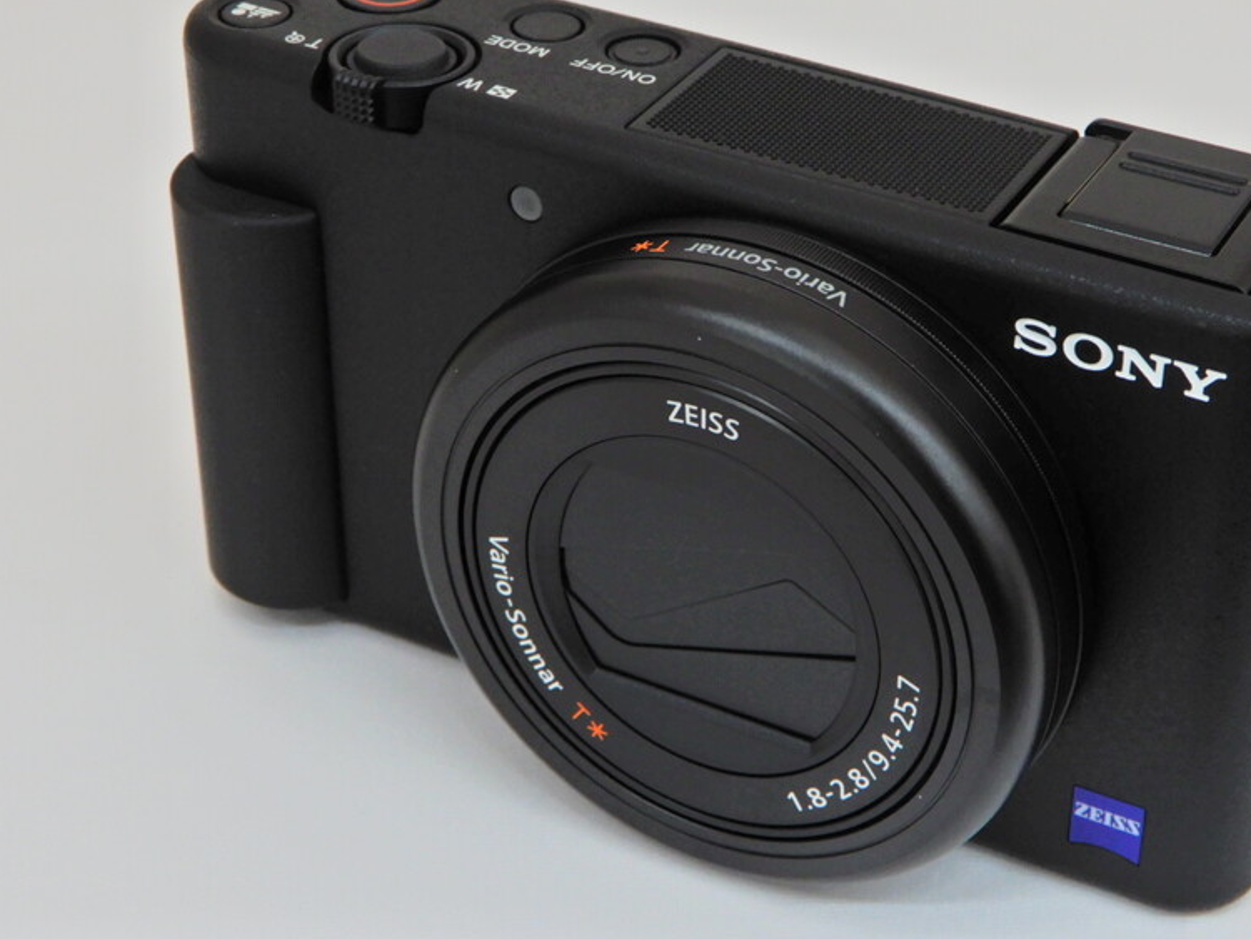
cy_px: 370
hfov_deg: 26.9
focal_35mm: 72
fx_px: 2603
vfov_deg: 20.4
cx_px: 806
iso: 125
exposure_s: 1/30
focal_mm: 8
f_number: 4
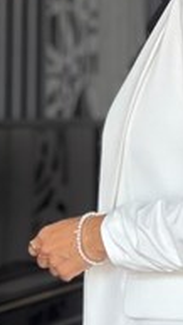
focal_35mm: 90
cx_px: 136
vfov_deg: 23.6
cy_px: 128
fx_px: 777
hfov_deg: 13.4
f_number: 1.9
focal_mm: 2.71
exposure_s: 1/100
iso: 50
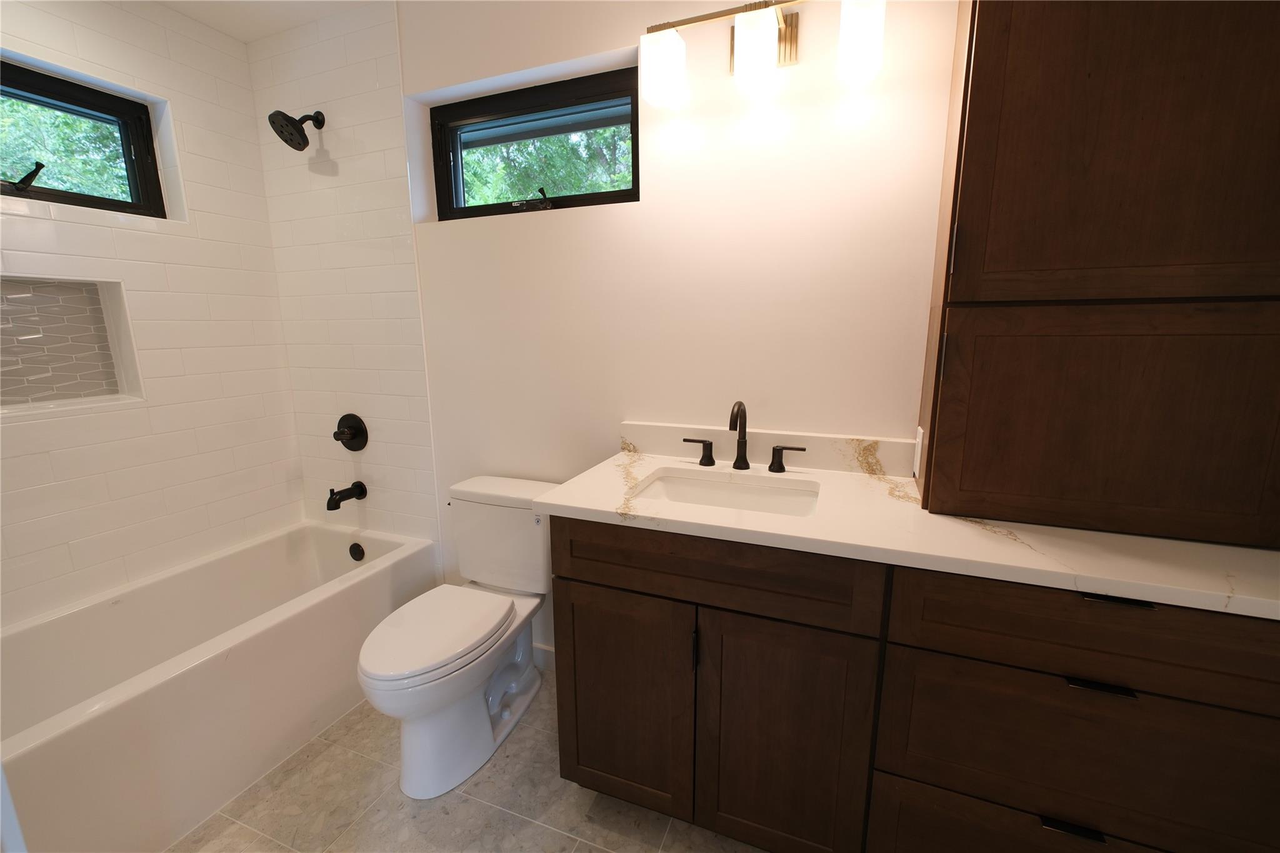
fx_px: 533
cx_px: 640
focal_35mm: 15
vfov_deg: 77.3
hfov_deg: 100.4
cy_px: 426
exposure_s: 1/75
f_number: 3.2
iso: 320
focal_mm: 10
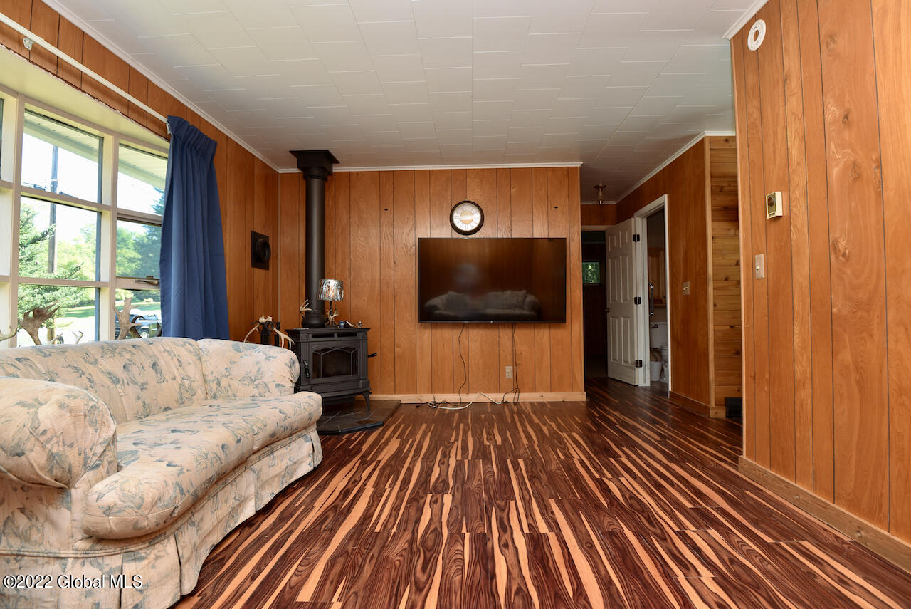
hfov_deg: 93.2
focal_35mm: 17
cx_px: 456
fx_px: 430
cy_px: 304
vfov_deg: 70.5
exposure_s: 1/60
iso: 250
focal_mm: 17
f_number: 5
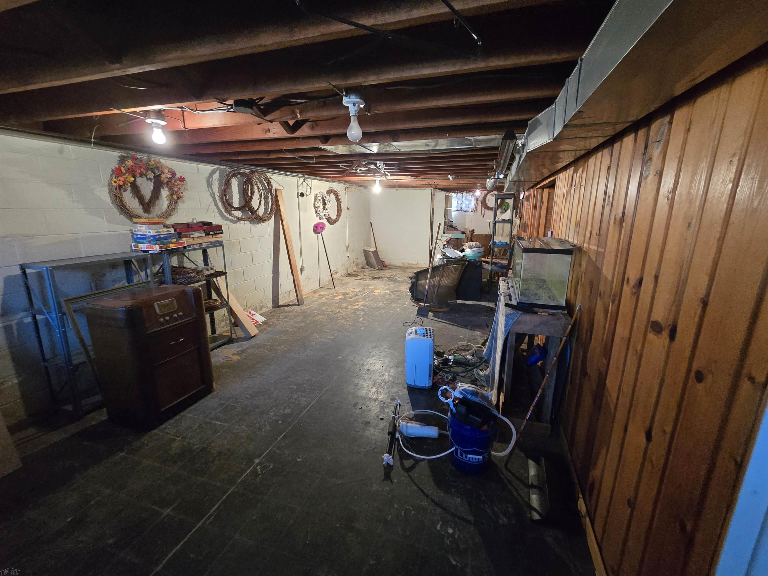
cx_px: 384
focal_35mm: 13
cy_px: 288
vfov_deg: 89.9
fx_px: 288
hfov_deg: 106.2
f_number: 2.2
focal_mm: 2.2
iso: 1000
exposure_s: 1/60
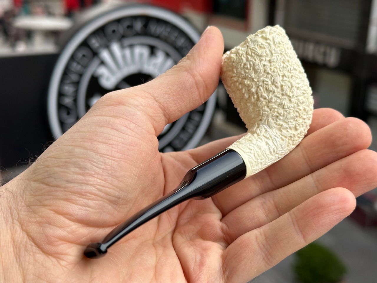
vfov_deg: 30.3
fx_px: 523
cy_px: 142
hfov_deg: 39.7
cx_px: 188
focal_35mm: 48
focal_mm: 6.86
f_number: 1.78
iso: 64
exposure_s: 1/508
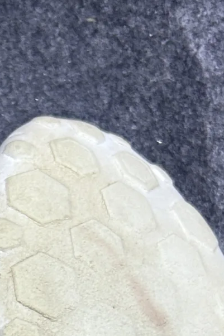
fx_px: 1074
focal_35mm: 115
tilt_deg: -57.4
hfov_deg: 11.5
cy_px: 447
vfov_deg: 16.7
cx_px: -88
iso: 125
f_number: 1.5
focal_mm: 5.7
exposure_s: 1/50
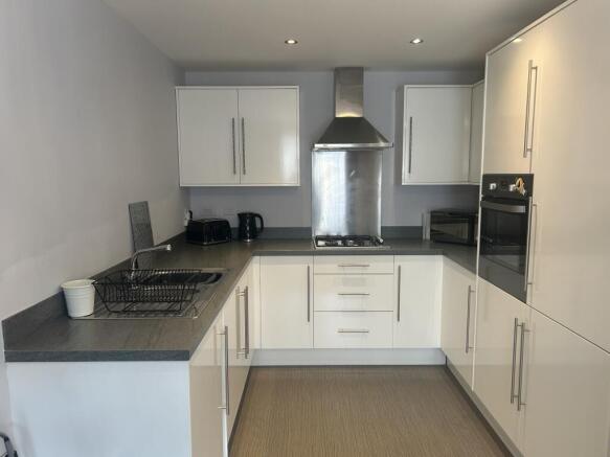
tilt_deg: -7.3
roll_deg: +0.2
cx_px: 305
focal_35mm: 26
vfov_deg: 53.0
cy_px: 228
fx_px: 458
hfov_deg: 67.3
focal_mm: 5.7
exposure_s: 1/100
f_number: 1.5
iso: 80
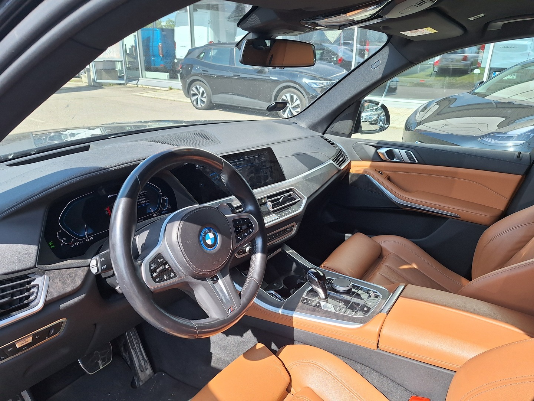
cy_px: 200
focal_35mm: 23
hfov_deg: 73.9
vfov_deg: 58.9
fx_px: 355
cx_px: 267
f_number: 1.8
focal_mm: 5.54
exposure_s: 1/672
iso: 40
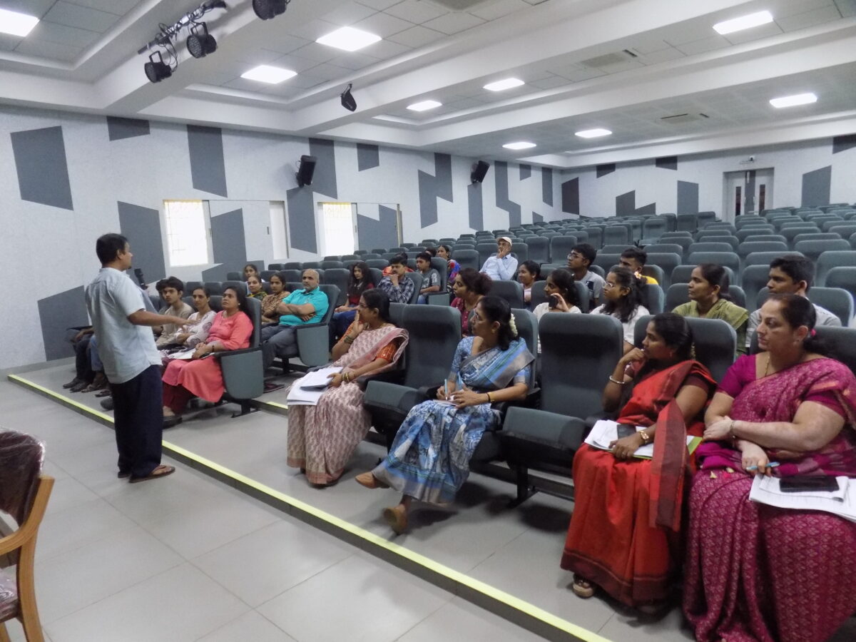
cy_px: 321
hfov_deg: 73.9
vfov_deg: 58.9
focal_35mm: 23
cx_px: 428
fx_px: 569
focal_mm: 4
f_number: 3.1
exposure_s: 1/30
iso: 400
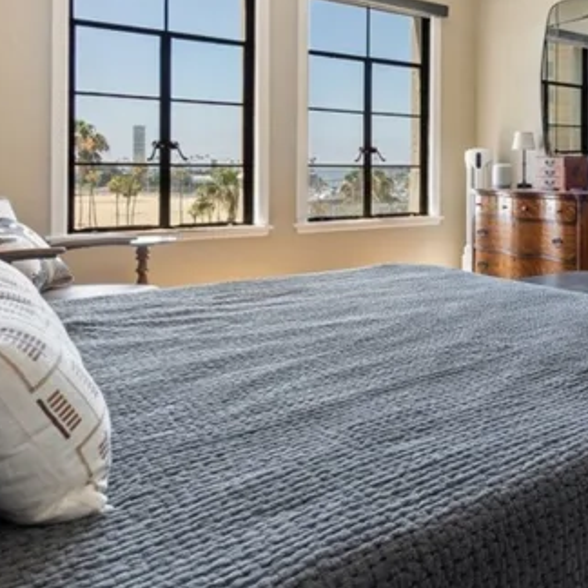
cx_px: 612
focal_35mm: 33
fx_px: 634
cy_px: 167
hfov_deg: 41.8
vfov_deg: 48.3
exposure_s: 1/8
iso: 400
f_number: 8
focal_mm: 10
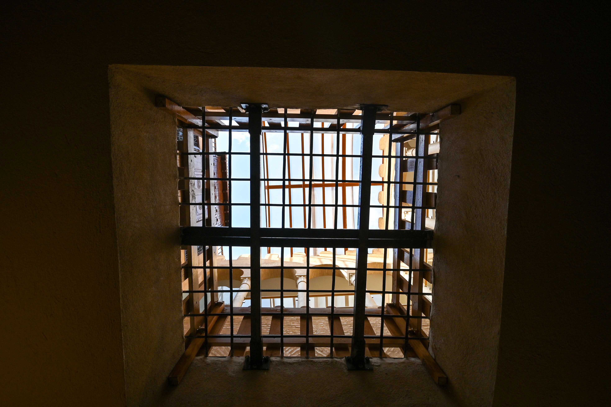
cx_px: 306
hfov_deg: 100.4
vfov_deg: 77.3
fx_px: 255
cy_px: 204
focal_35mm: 15
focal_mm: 10
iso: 110
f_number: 5.6
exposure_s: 1/250
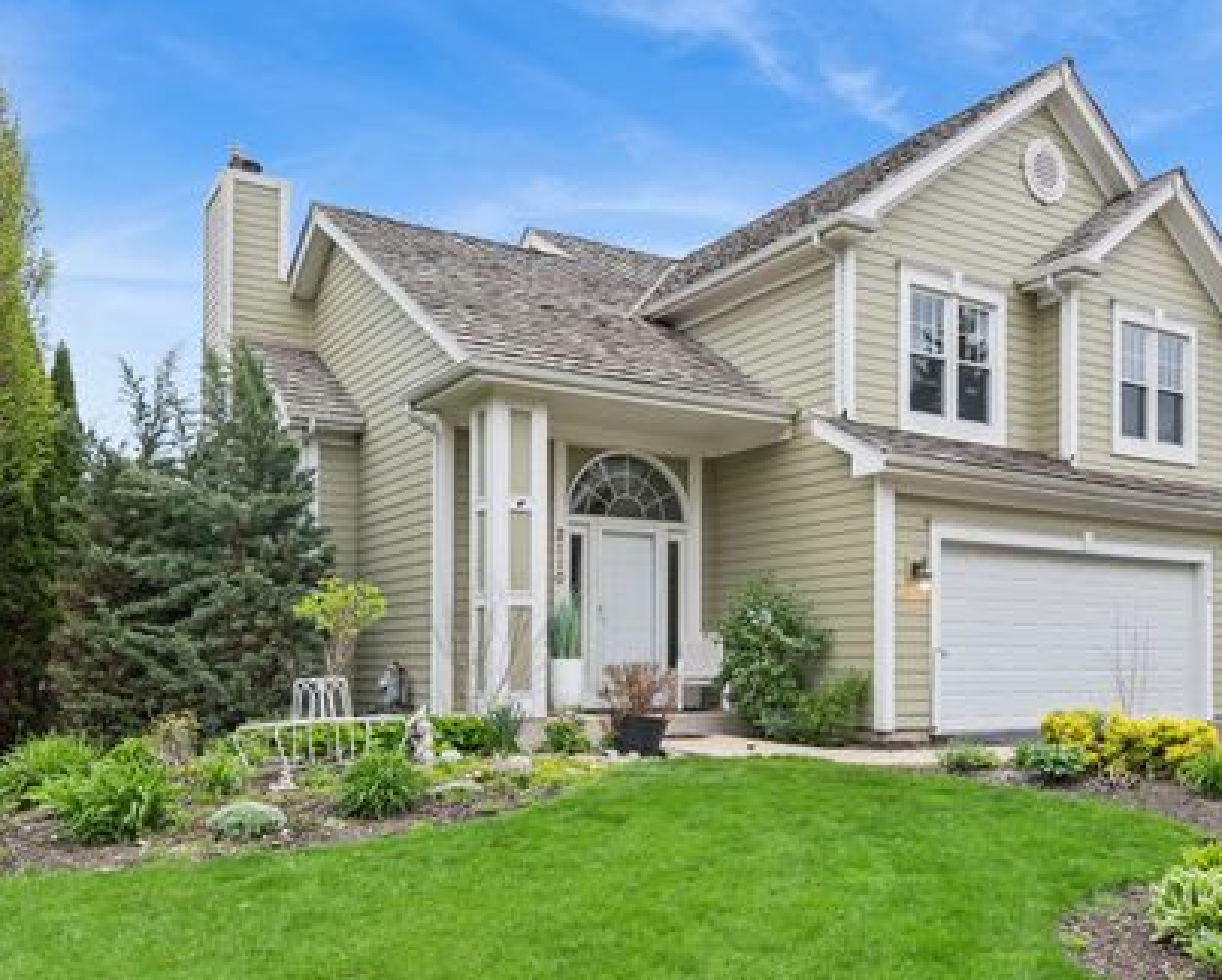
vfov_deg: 49.2
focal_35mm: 30
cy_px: 492
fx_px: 1071
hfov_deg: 58.8
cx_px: 753
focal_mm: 17
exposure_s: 1/200
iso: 250
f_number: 8
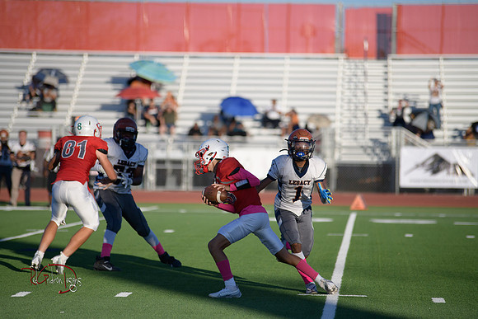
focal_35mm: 200
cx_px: 239
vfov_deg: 6.9
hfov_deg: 10.3
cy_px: 160
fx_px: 2656
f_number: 2.8
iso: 280
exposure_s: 1/5000
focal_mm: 200
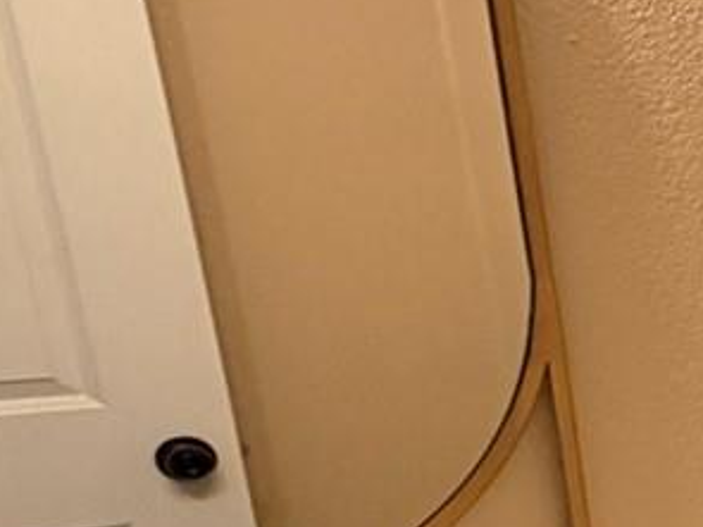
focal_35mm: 76
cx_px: 1585
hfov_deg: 16.0
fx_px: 1543
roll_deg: -0.2
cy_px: 575
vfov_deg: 18.6
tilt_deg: -15.0
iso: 250
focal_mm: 2.22
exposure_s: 1/120
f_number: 2.2
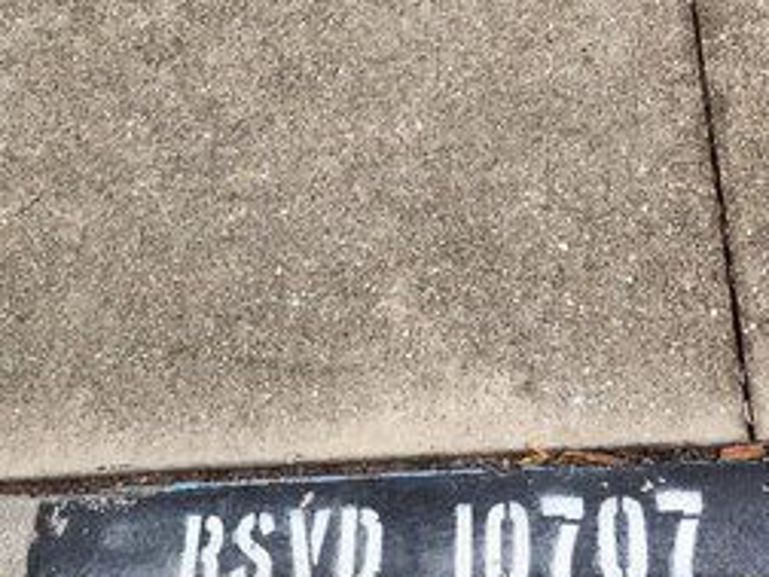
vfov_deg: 36.8
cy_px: 278
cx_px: 484
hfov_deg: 47.4
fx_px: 866
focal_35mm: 39
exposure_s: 1/120
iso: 25
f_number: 1.8
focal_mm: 6.4
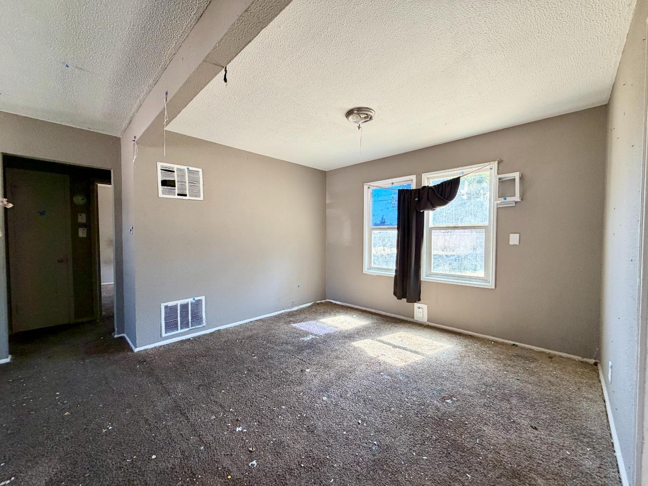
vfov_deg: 85.7
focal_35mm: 14
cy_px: 243
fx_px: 262
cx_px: 324
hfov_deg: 102.1
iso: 250
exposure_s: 1/121
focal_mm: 2.22
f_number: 2.2
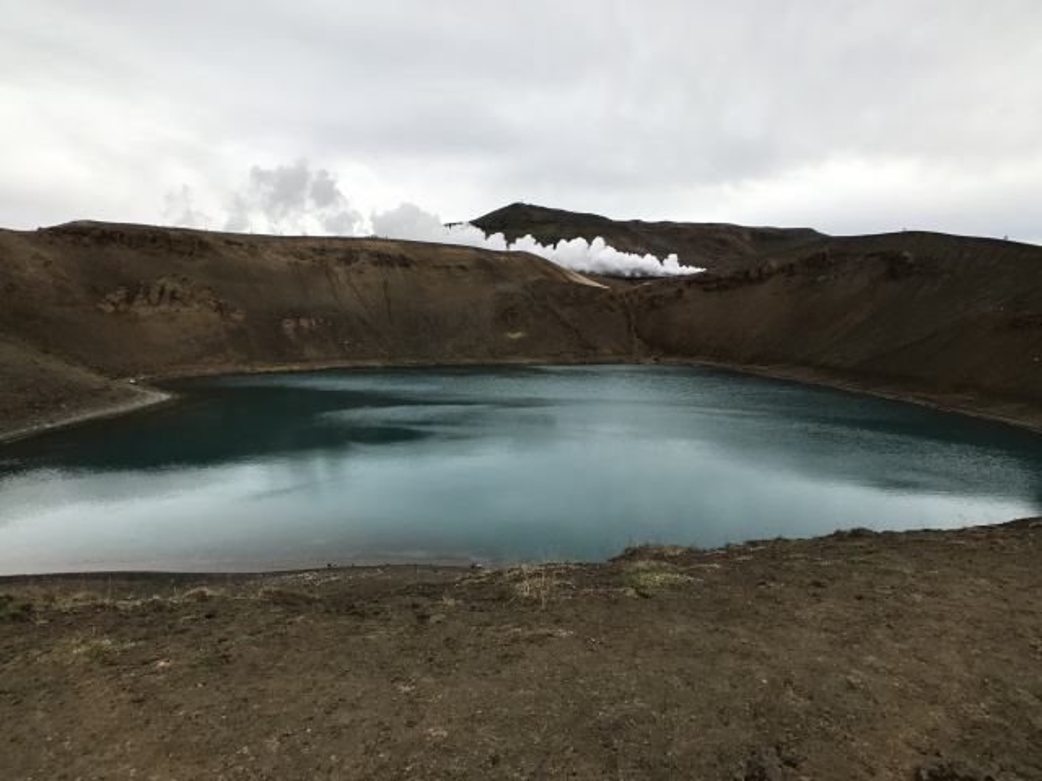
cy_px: 390
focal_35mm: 28
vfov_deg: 49.7
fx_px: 843
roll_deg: -0.3
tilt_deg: -6.8
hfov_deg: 63.4
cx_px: 521
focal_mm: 3.99
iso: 20
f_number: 1.8
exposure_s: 1/1064
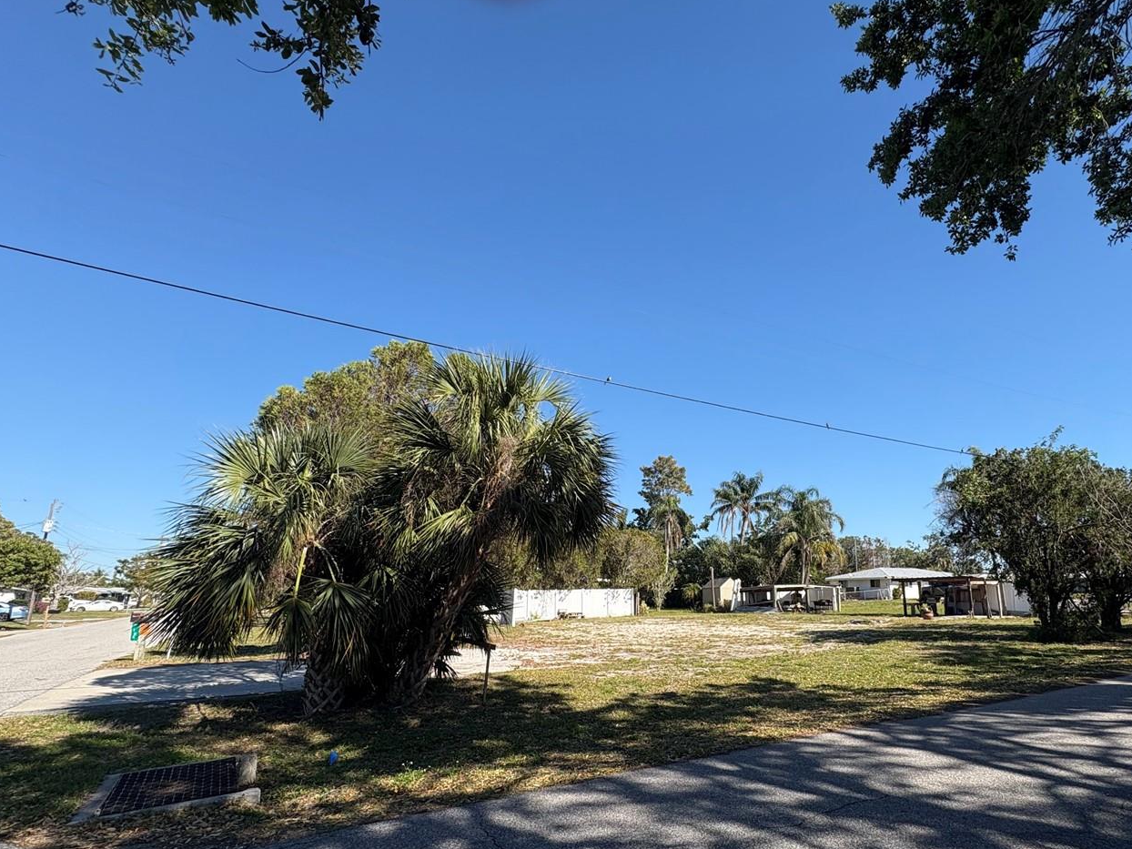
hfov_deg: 87.1
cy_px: 481
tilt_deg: +10.5
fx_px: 589
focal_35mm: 18
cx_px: 651
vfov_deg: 71.3
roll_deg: +0.4
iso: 50
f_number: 2.2
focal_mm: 2.22
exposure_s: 1/1346
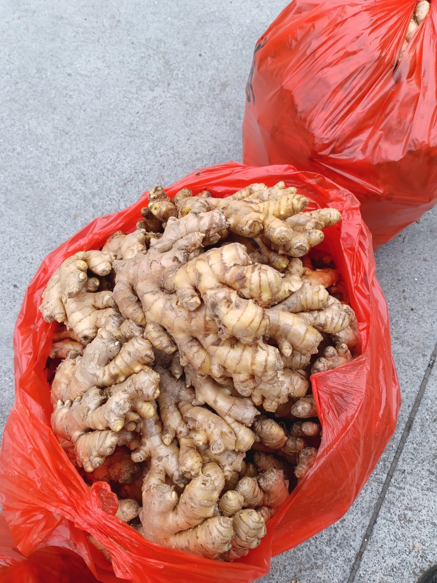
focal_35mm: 33
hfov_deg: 42.9
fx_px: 556
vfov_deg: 55.4
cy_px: 292
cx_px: 218
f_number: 1.8
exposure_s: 1/100
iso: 103
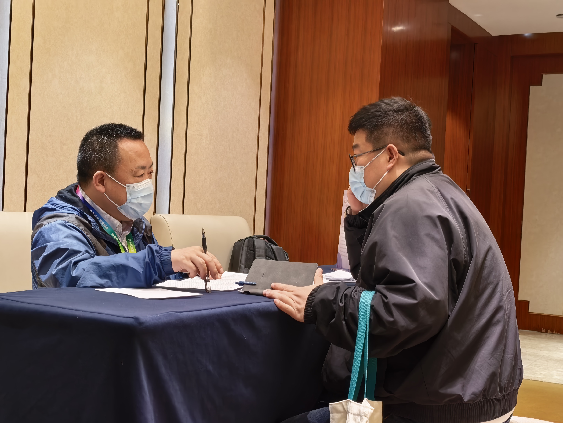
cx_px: 282
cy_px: 212
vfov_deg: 30.3
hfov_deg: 39.7
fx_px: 781
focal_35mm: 48
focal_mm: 8.5
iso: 200
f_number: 1.6
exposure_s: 1/100
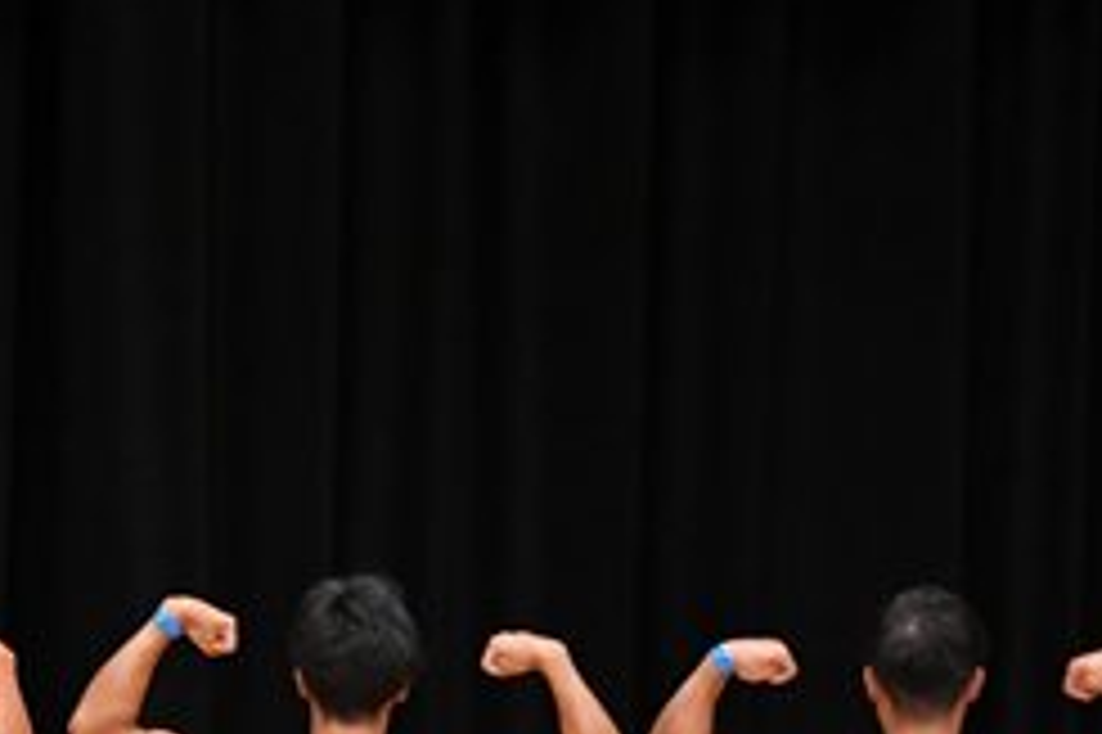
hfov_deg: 4.7
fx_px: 13368
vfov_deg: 3.1
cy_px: 820
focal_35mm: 437
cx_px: -403
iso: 3200
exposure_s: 1/400
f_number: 5.6
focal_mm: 92
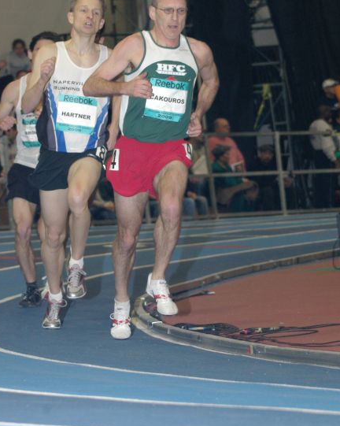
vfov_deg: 8.1
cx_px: 149
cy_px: 126
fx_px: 3018
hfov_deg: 6.4
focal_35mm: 240
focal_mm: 115
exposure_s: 1/125
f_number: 6.3
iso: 800
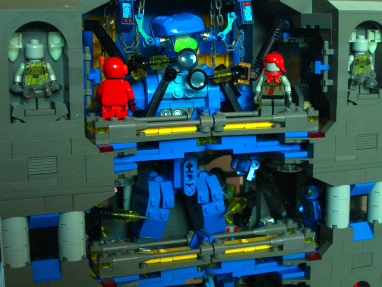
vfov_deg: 21.6
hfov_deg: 28.6
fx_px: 750
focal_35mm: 68
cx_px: 191
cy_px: 144
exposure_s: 1/8
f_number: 4
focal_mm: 14.2
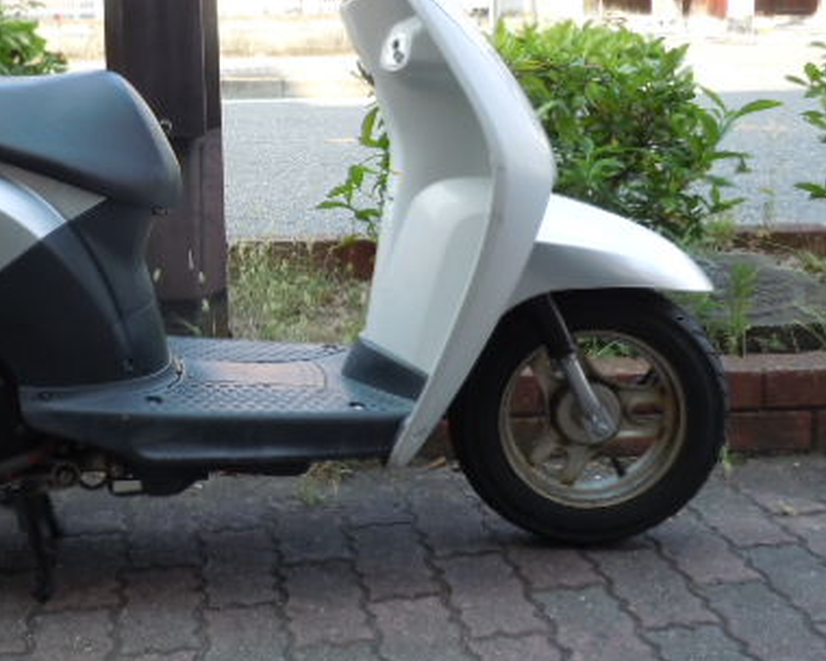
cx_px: 202
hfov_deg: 39.2
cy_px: 150
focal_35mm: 46
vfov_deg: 32.0
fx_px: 1125
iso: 100
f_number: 3.7
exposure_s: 1/80
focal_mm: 5
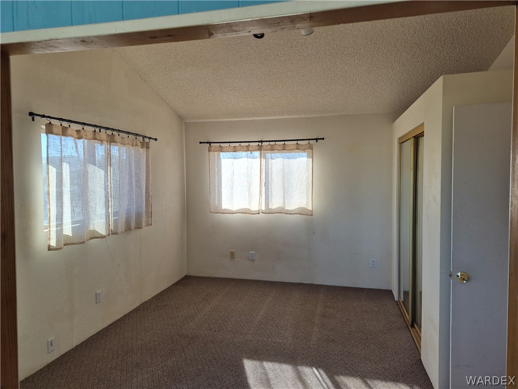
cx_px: 259
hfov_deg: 73.9
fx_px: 344
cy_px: 194
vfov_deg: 58.9
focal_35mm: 23
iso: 80
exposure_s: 1/910
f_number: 1.8
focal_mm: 5.4
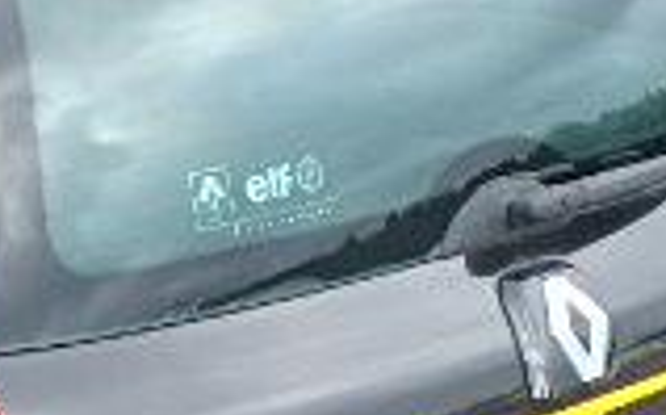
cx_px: -260
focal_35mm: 154
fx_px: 2792
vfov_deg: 8.4
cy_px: 461
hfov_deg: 13.0
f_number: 5
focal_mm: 6.4
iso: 125
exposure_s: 1/80
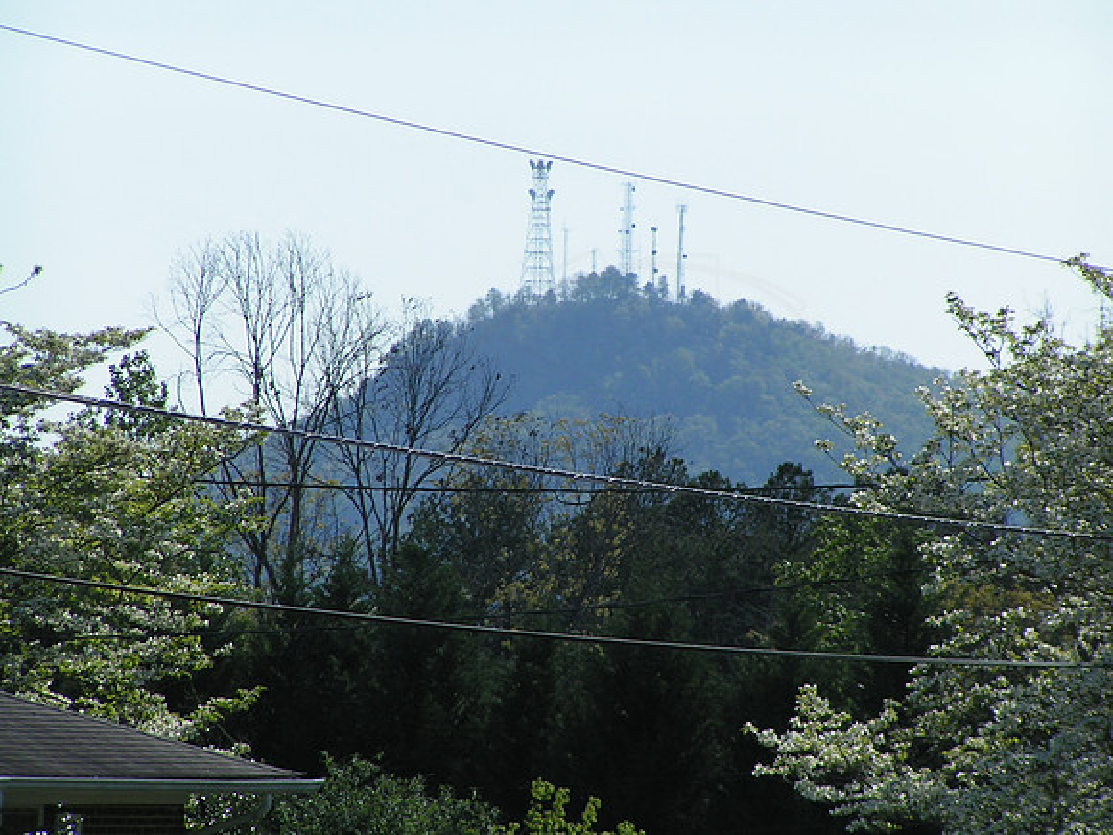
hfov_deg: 6.1
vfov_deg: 4.6
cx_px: 556
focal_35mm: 326
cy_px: 418
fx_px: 10482
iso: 50
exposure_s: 1/800
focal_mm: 49.8
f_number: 5.6
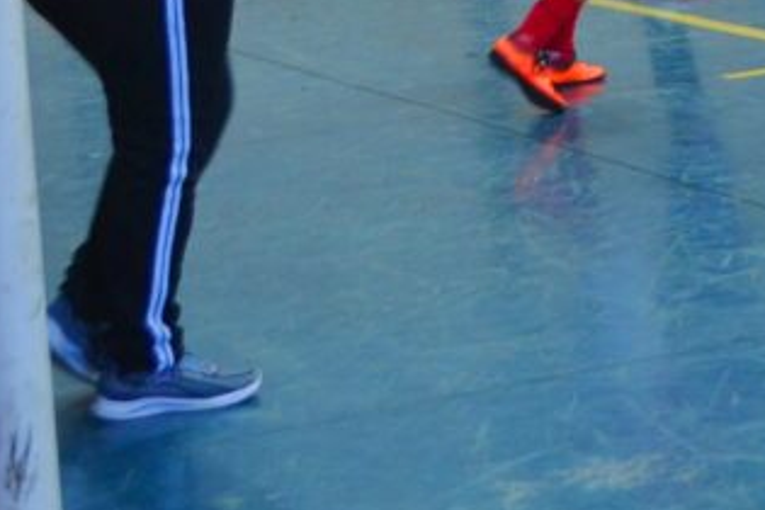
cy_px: -276
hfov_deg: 12.5
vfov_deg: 8.6
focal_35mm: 156
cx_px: 1175
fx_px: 3315
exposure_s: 1/60
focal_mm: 32
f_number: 4.8
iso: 800
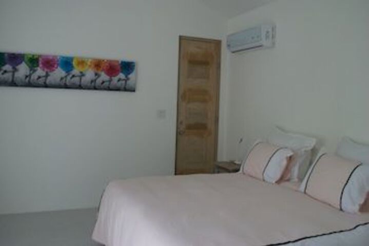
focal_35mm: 33
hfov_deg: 57.2
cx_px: 184
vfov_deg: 40.0
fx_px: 338
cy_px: 123
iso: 200
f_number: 5.6
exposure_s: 1/60
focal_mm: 22
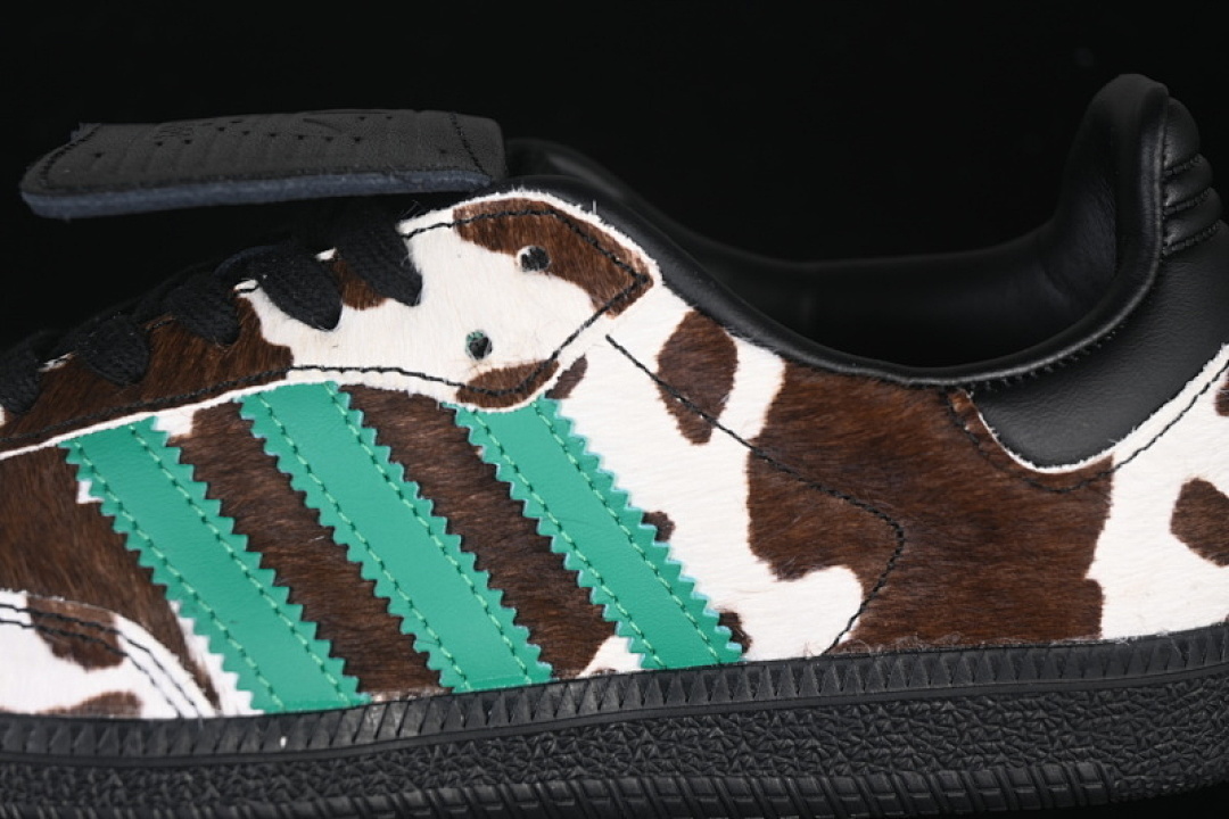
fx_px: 2560
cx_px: 614
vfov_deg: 18.2
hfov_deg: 27.0
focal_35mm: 75
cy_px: 410
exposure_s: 1/60
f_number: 6.3
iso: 160
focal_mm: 50
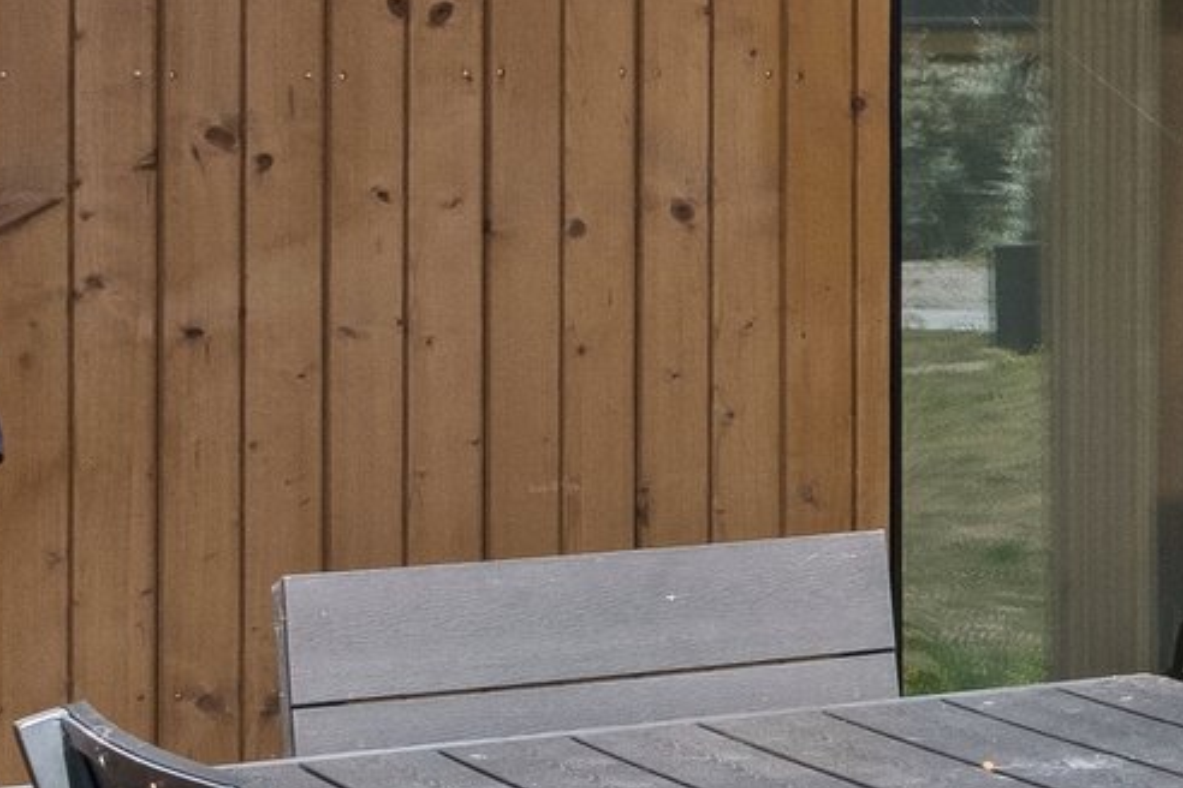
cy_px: 70
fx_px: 4206
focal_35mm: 128
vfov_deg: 10.6
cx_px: 3032
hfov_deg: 12.1
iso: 200
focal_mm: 13.7
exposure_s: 1/200
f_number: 8
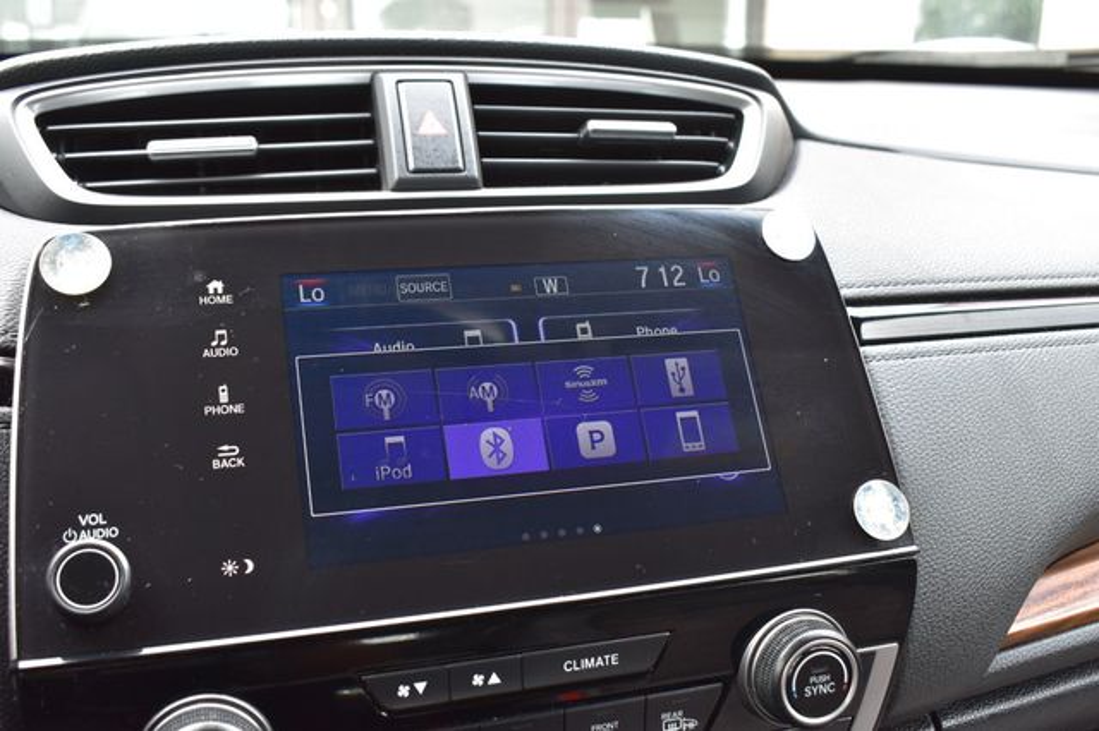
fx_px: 1144
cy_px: 366
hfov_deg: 51.3
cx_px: 550
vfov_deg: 35.5
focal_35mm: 38
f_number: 7.1
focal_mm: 25
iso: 400
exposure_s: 1/40
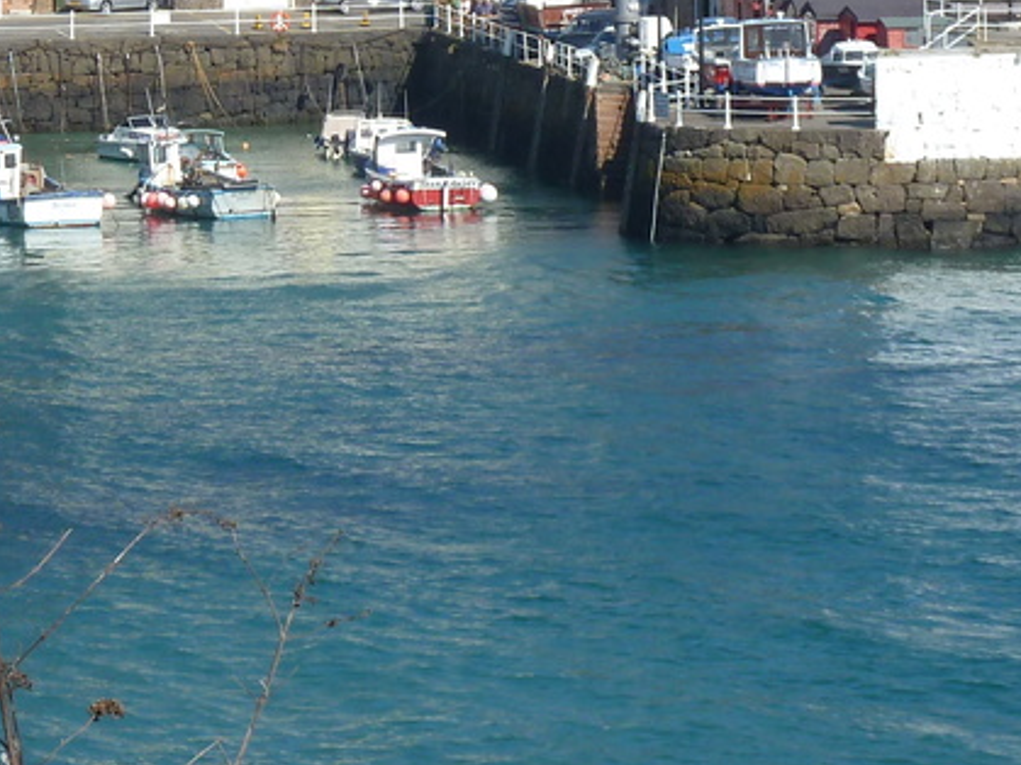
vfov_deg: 5.7
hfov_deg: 7.6
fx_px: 7608
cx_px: 46
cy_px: -214
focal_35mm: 258
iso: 80
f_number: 5
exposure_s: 1/500
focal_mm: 14.7
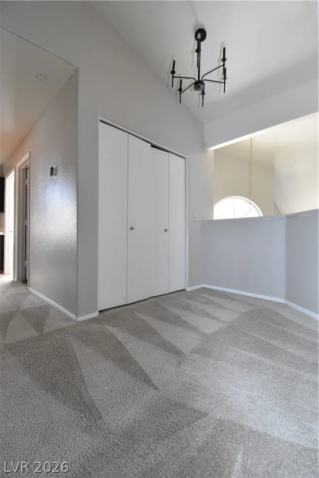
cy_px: 239
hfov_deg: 77.3
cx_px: 160
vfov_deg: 100.4
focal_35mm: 15
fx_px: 199
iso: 4000
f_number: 8
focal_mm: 10
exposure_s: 1/60
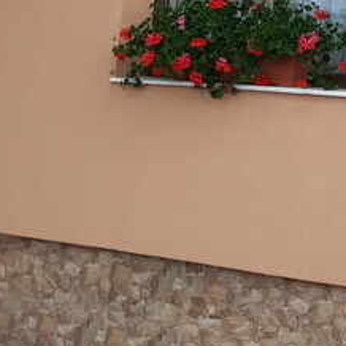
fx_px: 1267
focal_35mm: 112
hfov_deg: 15.0
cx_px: 414
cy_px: -243
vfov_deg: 14.1
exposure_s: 1/722
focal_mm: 3.71
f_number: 1.7
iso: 40
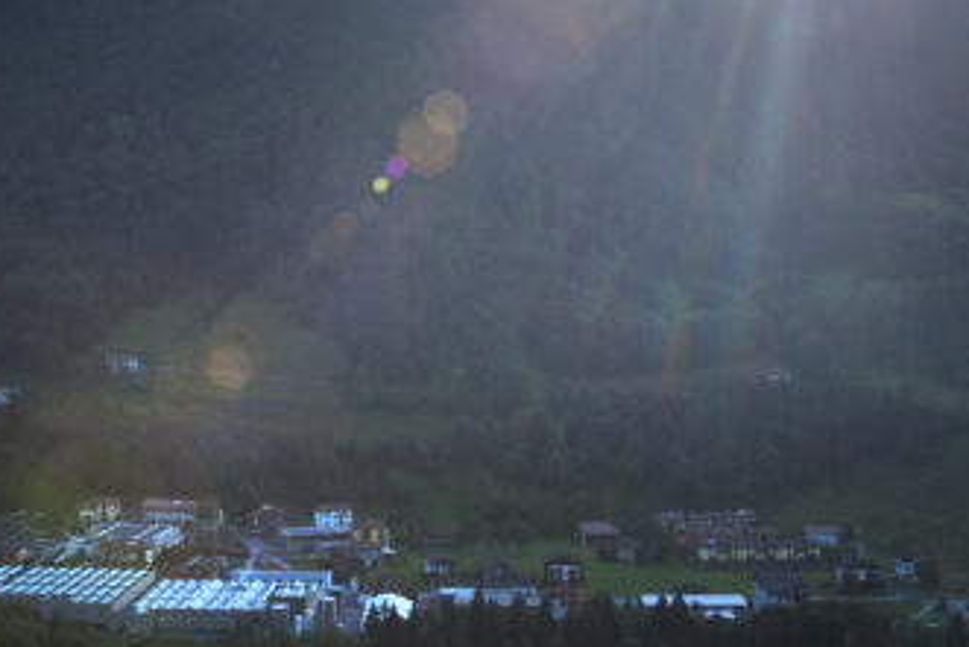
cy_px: 283
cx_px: 287
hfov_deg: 34.0
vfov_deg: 23.4
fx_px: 1562
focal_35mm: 58
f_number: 5.6
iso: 200
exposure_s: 1/640
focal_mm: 24
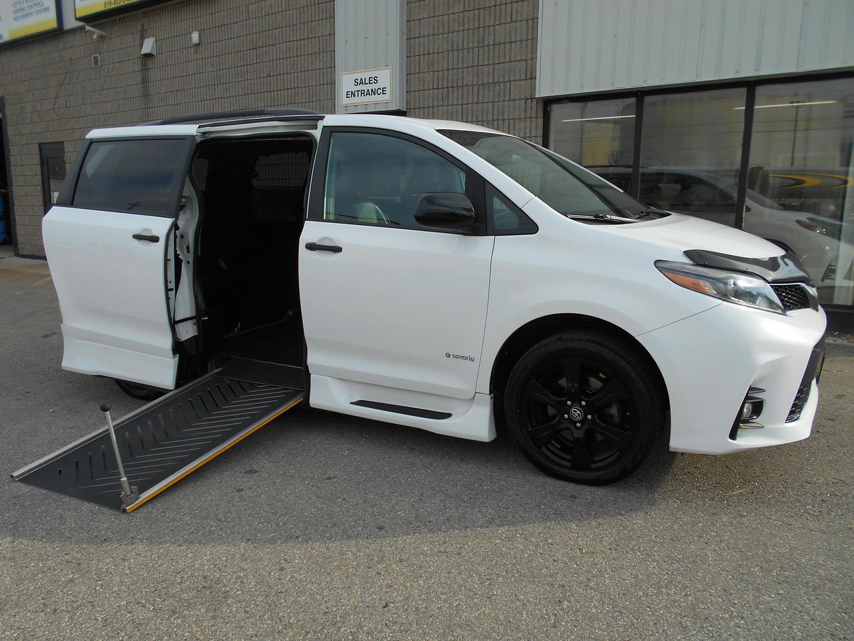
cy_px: 320
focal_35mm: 26
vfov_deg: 53.1
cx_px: 427
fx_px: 641
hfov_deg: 67.3
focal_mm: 4.6
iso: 80
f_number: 3.2
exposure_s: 1/640
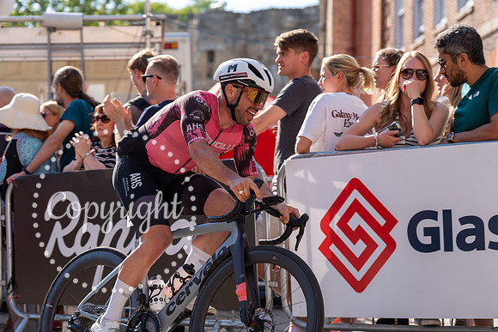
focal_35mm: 86
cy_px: 166
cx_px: 249
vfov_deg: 15.9
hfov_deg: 23.6
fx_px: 1190
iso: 200
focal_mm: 86
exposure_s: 1/1000
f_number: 3.5
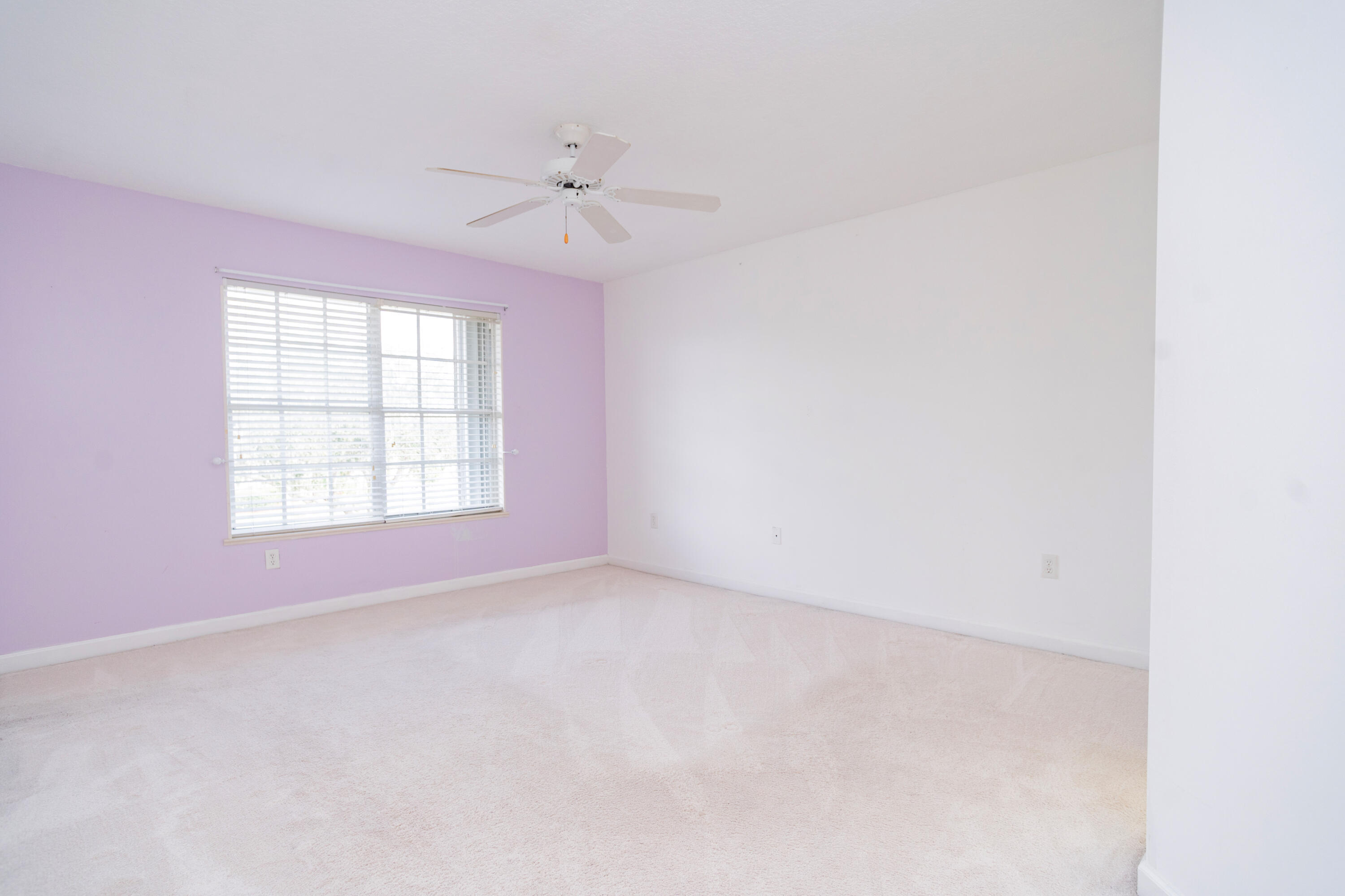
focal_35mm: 17
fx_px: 635
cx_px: 672
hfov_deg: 93.3
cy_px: 448
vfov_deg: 70.4
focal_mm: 17
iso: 640
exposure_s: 1/125
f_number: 5.6
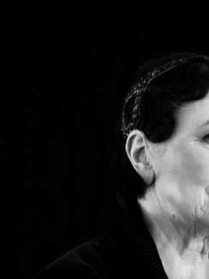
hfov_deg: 10.9
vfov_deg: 14.5
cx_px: 171
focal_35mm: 136
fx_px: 1096
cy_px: 179
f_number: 5.6
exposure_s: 1/60
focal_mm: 72
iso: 12800
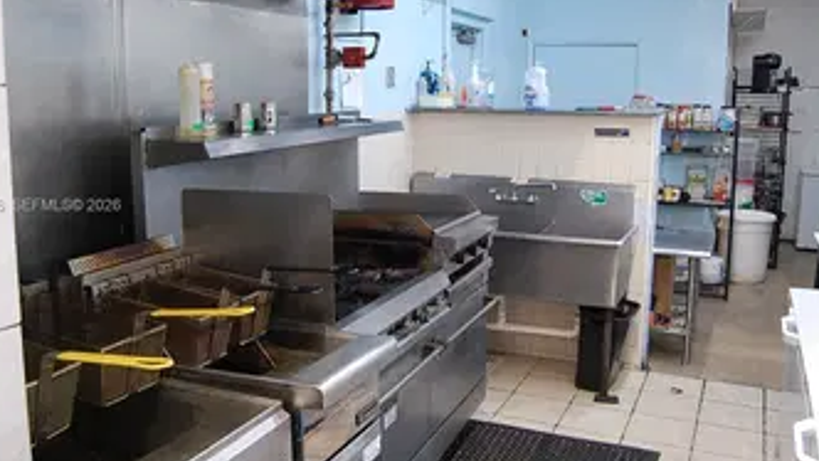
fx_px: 739
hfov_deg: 58.0
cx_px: 417
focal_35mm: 34
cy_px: 207
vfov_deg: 34.7
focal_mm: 18
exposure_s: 1/40
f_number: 3.5
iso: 400
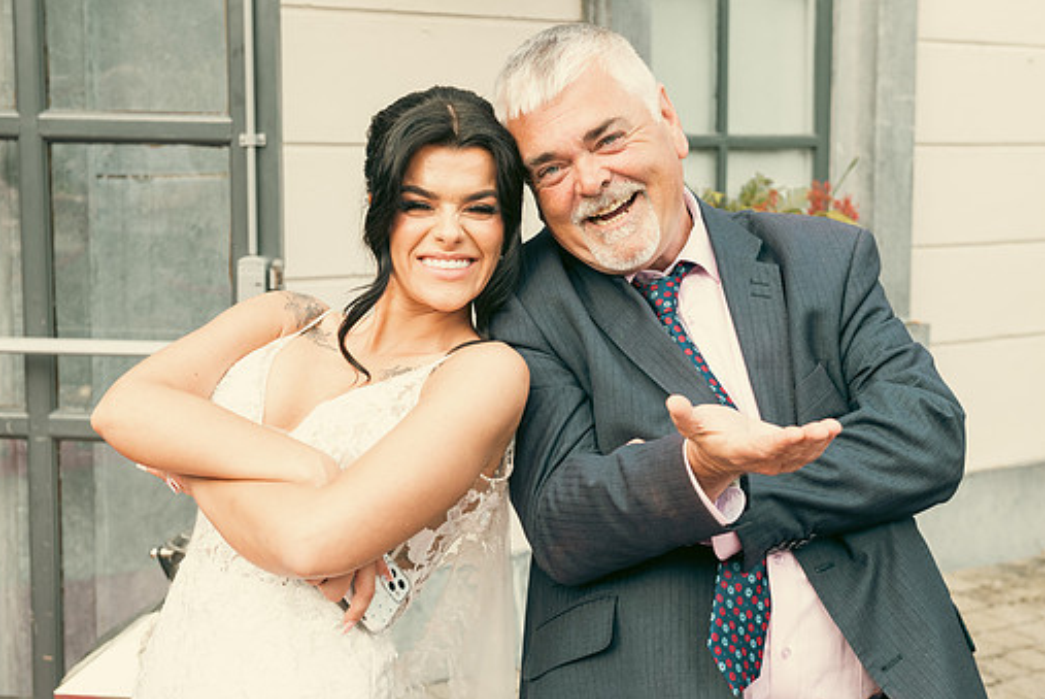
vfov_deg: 21.3
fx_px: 1859
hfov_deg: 31.4
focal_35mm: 64
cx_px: 583
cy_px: 343
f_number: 5.6
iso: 160
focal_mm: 56
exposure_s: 1/160
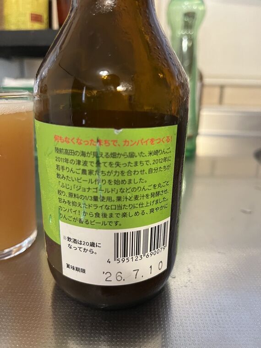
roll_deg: -1.7
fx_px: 261
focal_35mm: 26
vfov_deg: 67.3
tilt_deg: -18.3
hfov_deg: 53.1
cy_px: 174
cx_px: 130
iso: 500
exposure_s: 1/60
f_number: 1.6
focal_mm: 5.1
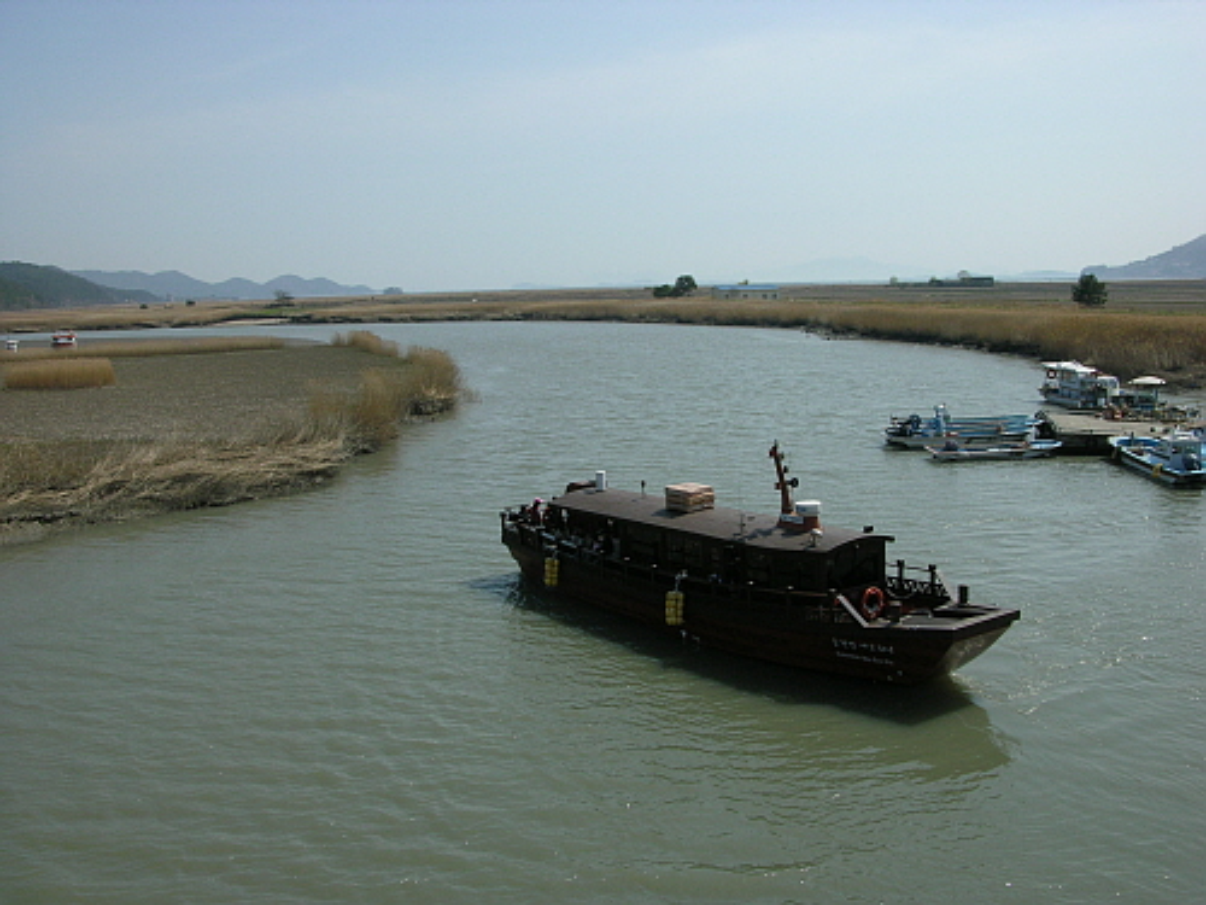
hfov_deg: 52.6
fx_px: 1219
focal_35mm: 35
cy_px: 452
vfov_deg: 40.7
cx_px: 603
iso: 100
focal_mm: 8.9
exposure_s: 1/452
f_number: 8
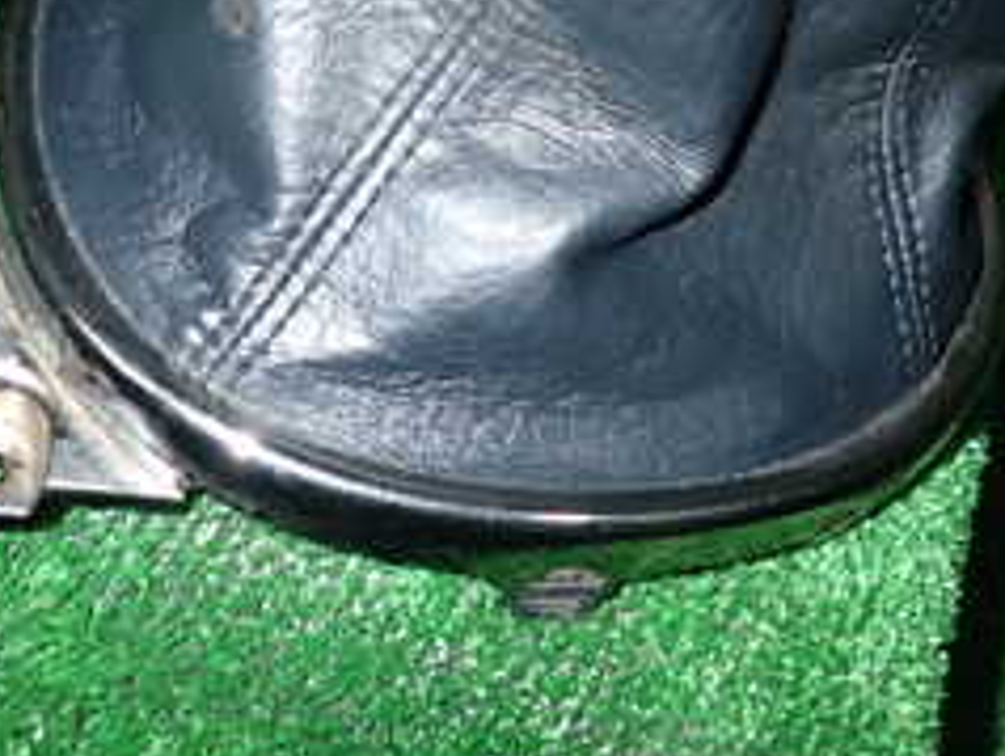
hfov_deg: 30.3
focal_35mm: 63
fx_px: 1831
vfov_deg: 21.8
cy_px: -131
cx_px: 731
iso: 500
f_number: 5.6
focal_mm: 4.5
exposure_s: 1/30
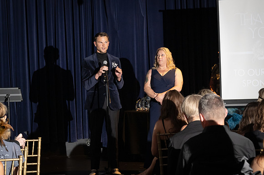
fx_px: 799
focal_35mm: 109
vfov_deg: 12.6
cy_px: 88
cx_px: 132
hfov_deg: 18.8
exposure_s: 1/200
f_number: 4.5
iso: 2500
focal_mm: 73
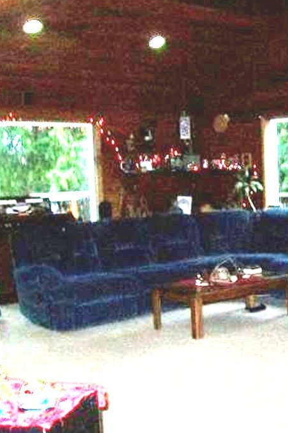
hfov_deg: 23.2
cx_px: 285
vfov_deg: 35.6
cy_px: 226
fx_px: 673
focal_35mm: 56
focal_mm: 6
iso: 160
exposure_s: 1/60
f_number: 2.7
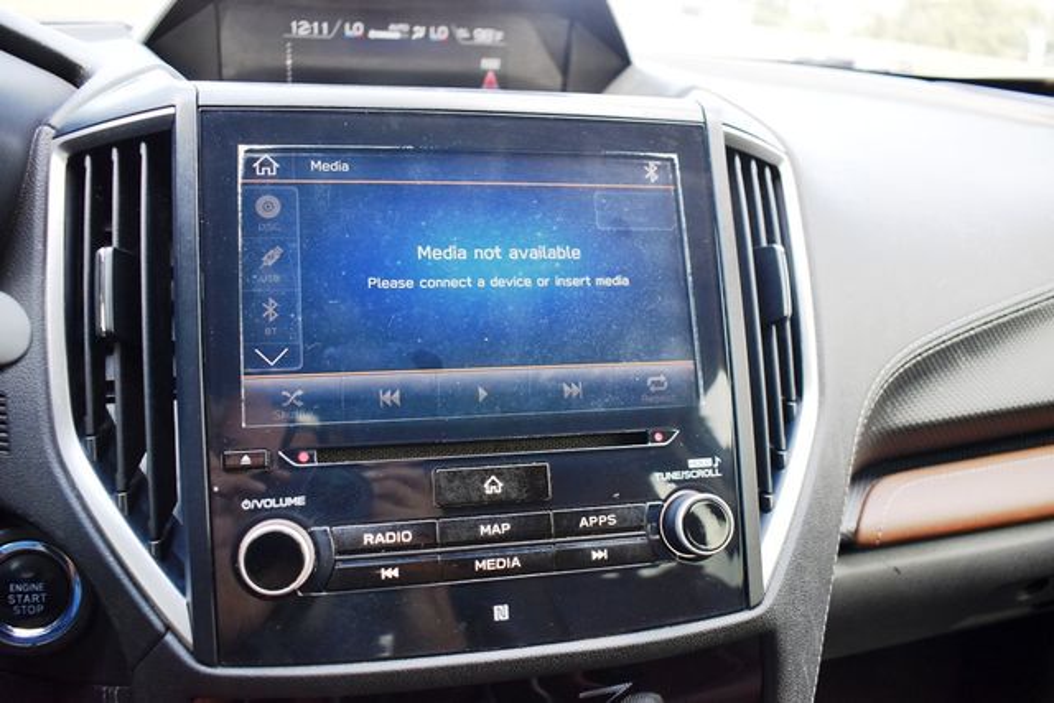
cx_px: 527
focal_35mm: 30
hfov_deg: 61.9
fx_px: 878
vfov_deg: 43.6
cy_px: 352
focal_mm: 20
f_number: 3.8
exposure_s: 1/200
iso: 800
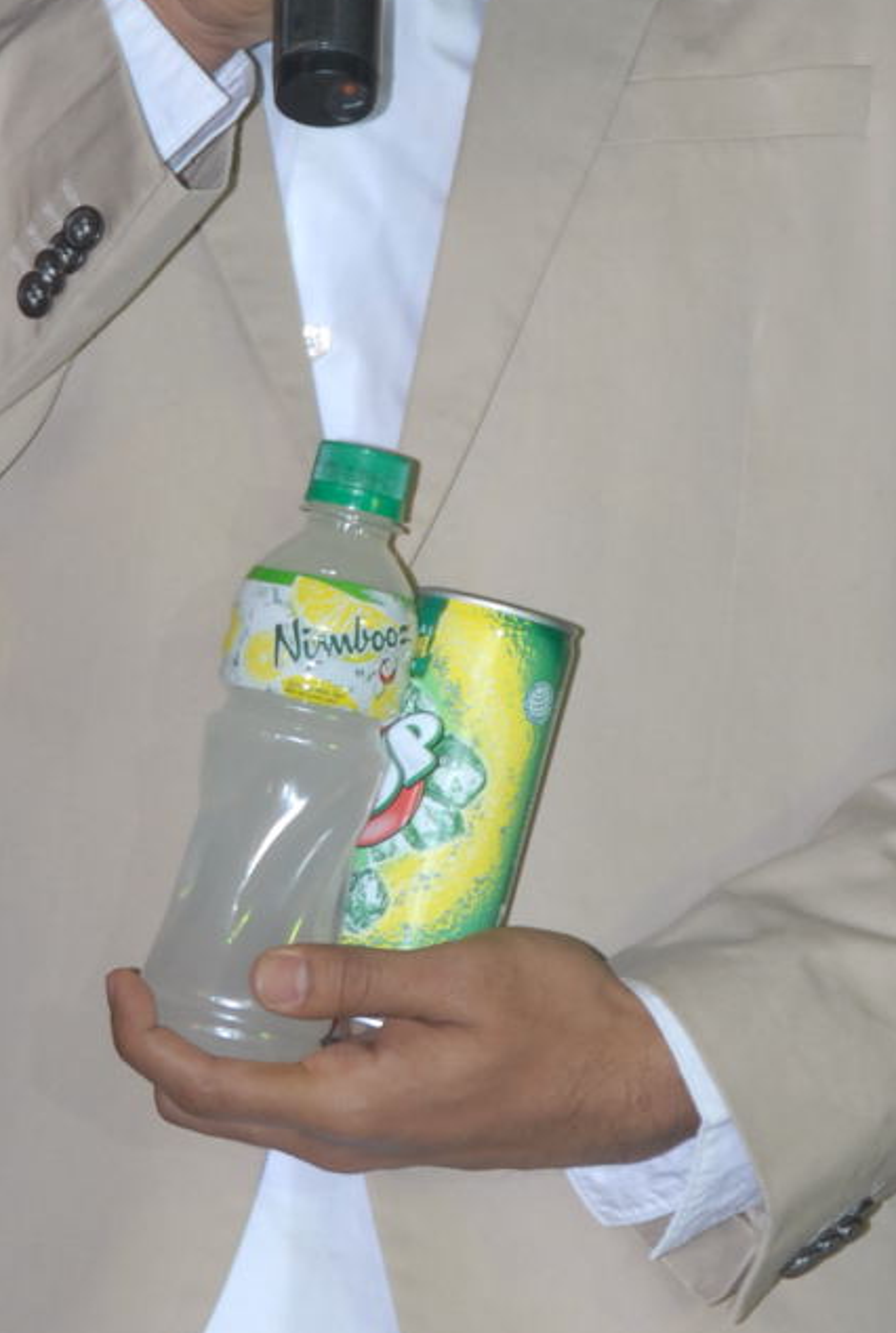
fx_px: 15742
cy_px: 288
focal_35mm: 424
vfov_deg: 4.8
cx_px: 351
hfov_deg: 3.3
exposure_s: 1/125
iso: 400
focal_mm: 112
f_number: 7.1
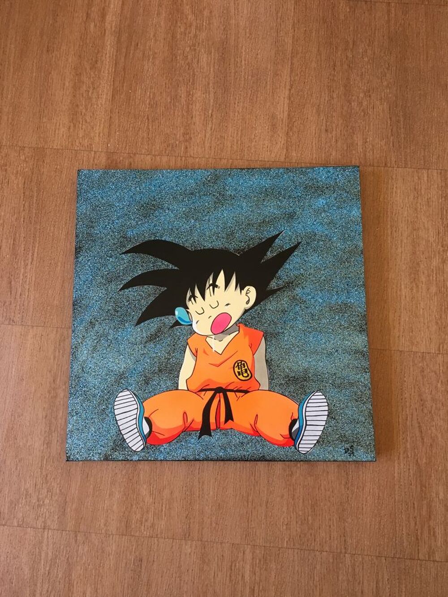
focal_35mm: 29
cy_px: 298
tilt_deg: -79.0
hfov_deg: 48.2
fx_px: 500
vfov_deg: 61.7
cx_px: 224
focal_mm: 4.15
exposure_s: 1/33
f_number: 2.2
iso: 125
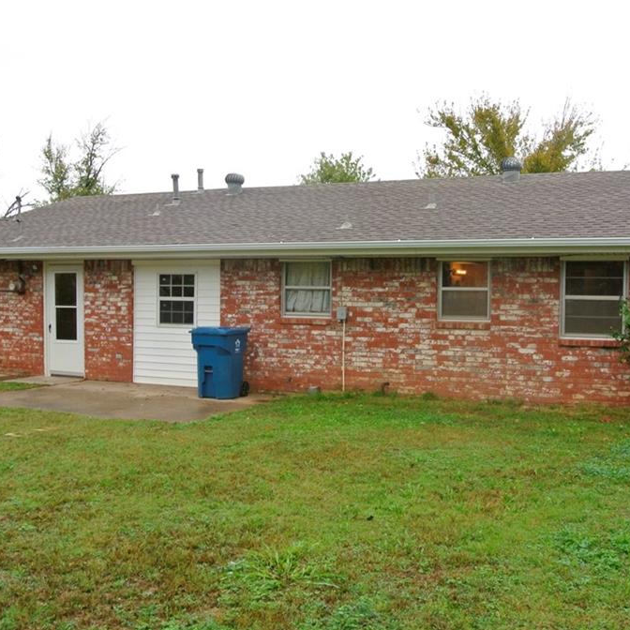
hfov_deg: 46.9
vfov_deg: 47.2
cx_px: 385
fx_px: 721
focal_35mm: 35
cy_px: 312
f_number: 11
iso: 400
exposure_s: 1/60
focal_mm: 10
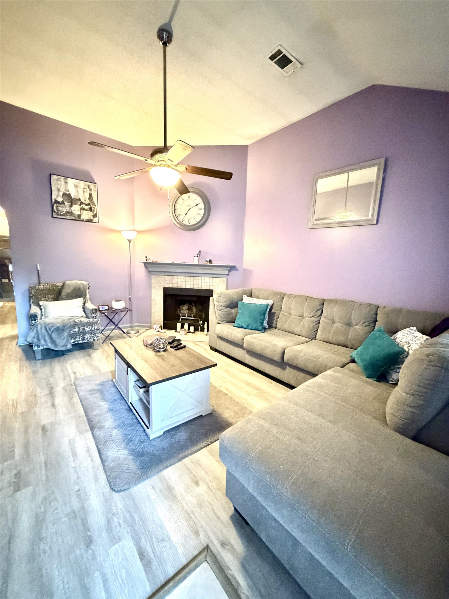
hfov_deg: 85.7
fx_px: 242
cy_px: 300
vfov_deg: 102.1
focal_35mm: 14
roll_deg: -2.4
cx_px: 224
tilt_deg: -8.5
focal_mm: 2.22
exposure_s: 1/30
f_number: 2.2
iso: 1600
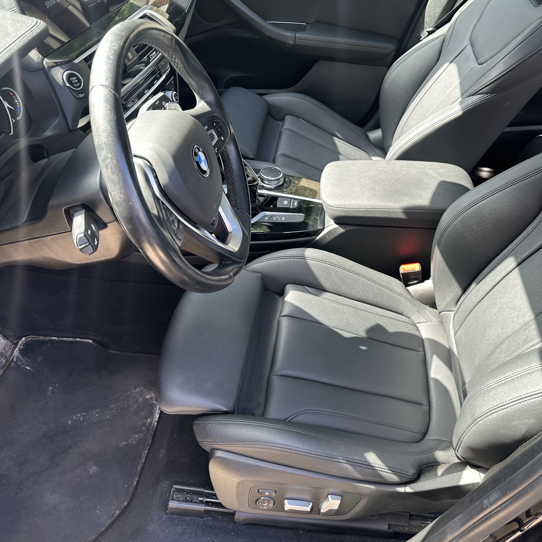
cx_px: 365
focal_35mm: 29
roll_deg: -15.0
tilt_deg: -42.6
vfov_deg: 55.6
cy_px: 277
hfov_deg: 54.4
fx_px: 514
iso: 64
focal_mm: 6.86
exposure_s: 1/121
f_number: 1.78
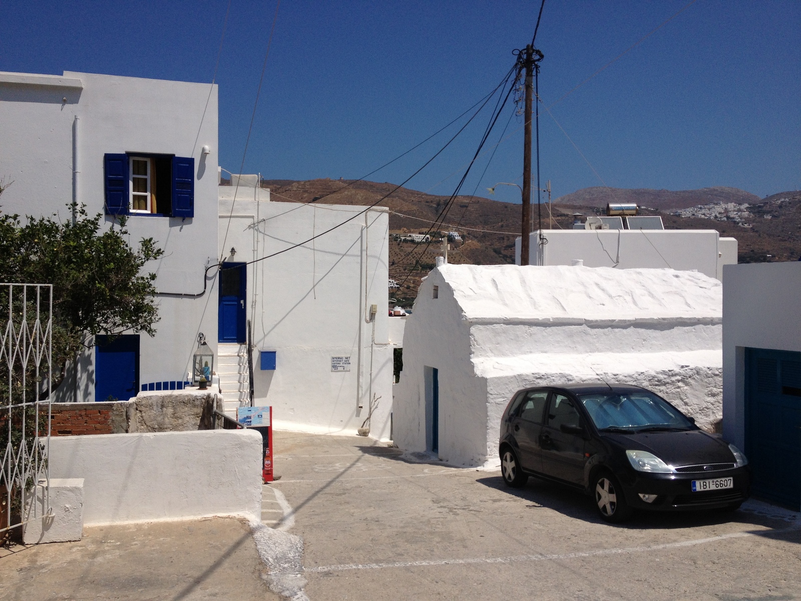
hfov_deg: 52.6
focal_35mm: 35
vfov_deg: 40.7
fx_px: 810
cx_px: 400
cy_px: 300
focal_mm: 4.28
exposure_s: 1/5025
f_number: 2.4
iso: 50
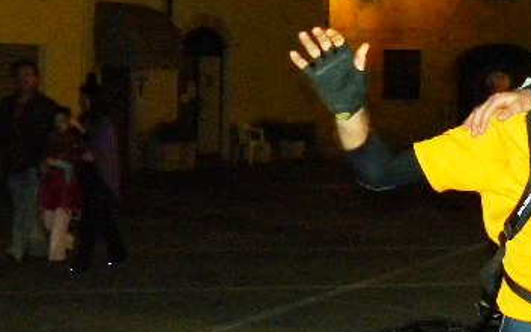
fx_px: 1245
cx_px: 745
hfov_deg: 21.1
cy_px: 159
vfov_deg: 15.2
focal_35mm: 86
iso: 566
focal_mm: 5
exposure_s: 1/26
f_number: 3.5
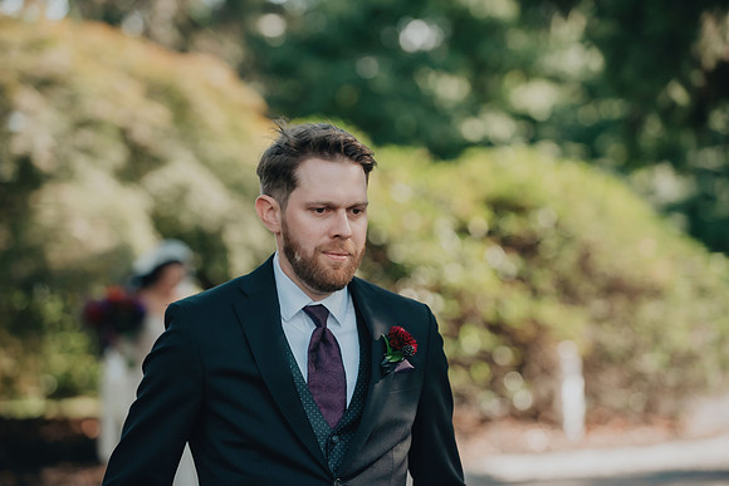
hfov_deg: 15.8
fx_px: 2633
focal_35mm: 130
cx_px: 364
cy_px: 243
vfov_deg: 10.6
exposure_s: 1/1000
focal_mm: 130
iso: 800
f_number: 3.5
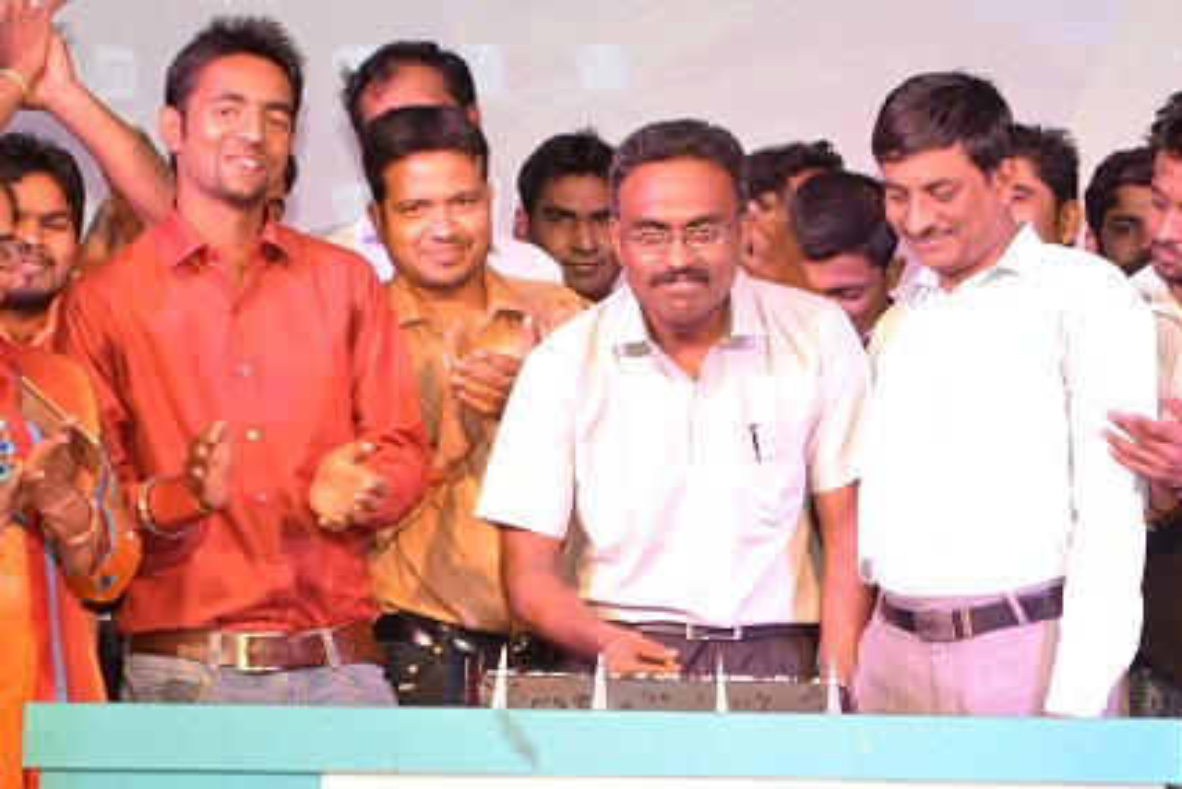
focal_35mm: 113
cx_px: 703
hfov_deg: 18.1
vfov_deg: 12.1
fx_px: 3711
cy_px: 202
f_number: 7.1
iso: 1600
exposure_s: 1/100
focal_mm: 46
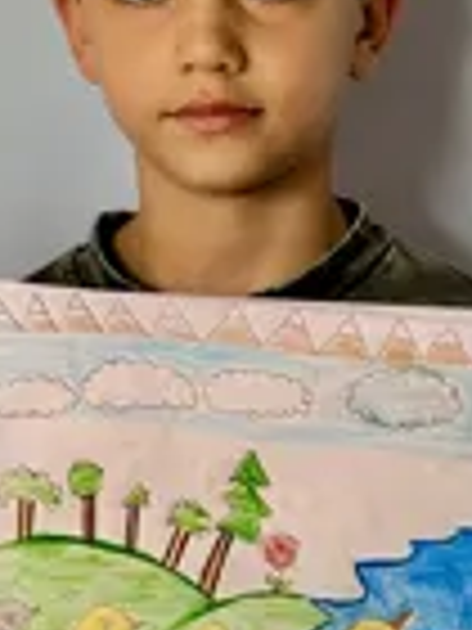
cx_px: 166
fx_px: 2709
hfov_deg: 10.0
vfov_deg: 13.2
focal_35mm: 149
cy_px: 513
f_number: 1.6
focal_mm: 5.96
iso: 50
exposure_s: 1/60.2
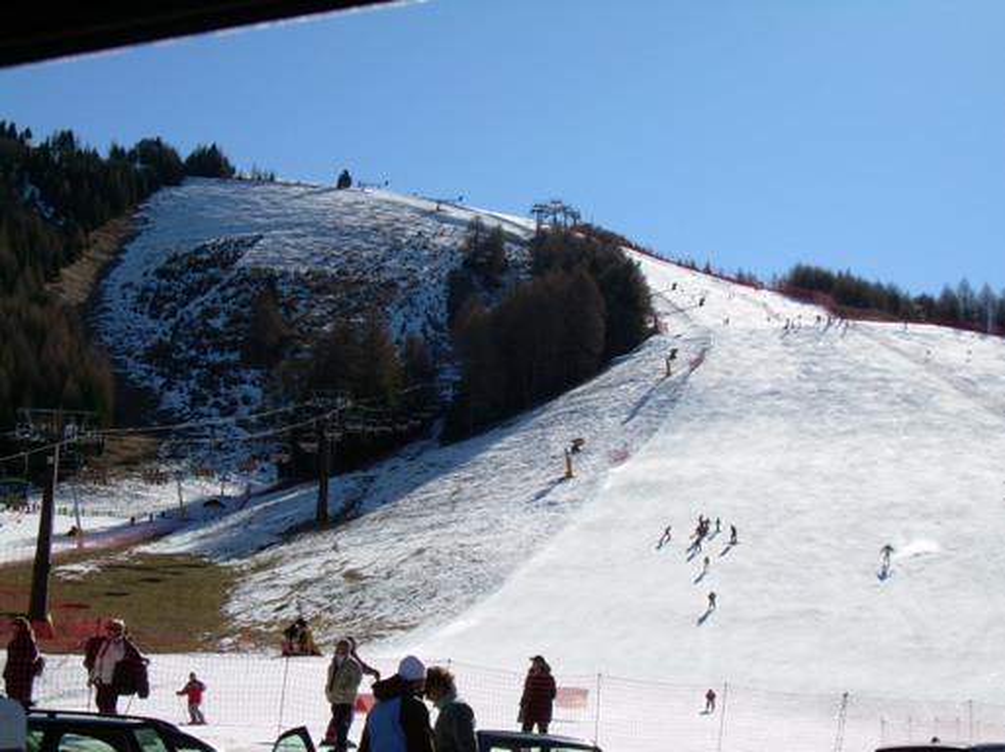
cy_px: 376
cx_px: 502
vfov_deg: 24.0
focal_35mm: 61
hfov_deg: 31.7
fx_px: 1770
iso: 50
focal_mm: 10.3
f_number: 5.7
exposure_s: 1/458
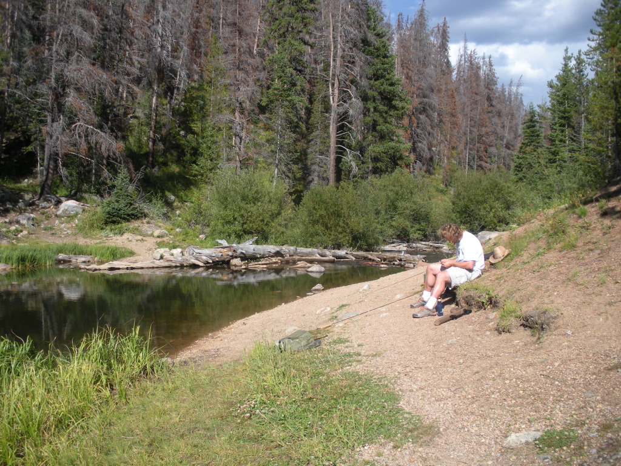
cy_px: 233
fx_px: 646
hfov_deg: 51.4
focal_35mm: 36
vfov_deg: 39.7
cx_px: 310
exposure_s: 1/561
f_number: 3.5
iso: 64
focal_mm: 6.3
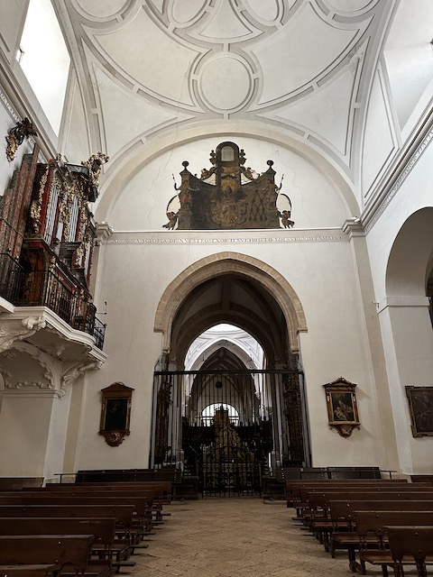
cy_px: 288
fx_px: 400
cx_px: 216
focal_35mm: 24
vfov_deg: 71.6
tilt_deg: +24.7
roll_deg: -0.5
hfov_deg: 56.8
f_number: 1.78
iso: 320
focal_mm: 6.86
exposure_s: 1/60
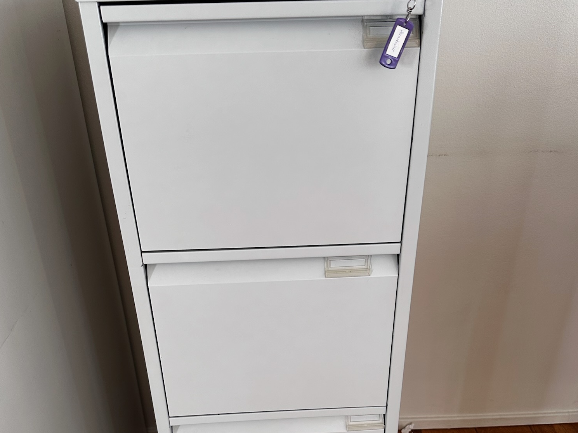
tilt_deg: -30.7
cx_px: 283
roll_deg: +1.2
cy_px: 300
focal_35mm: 33
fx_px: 551
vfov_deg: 42.2
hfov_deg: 55.3
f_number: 1.78
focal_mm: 6.86
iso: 125
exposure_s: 1/121
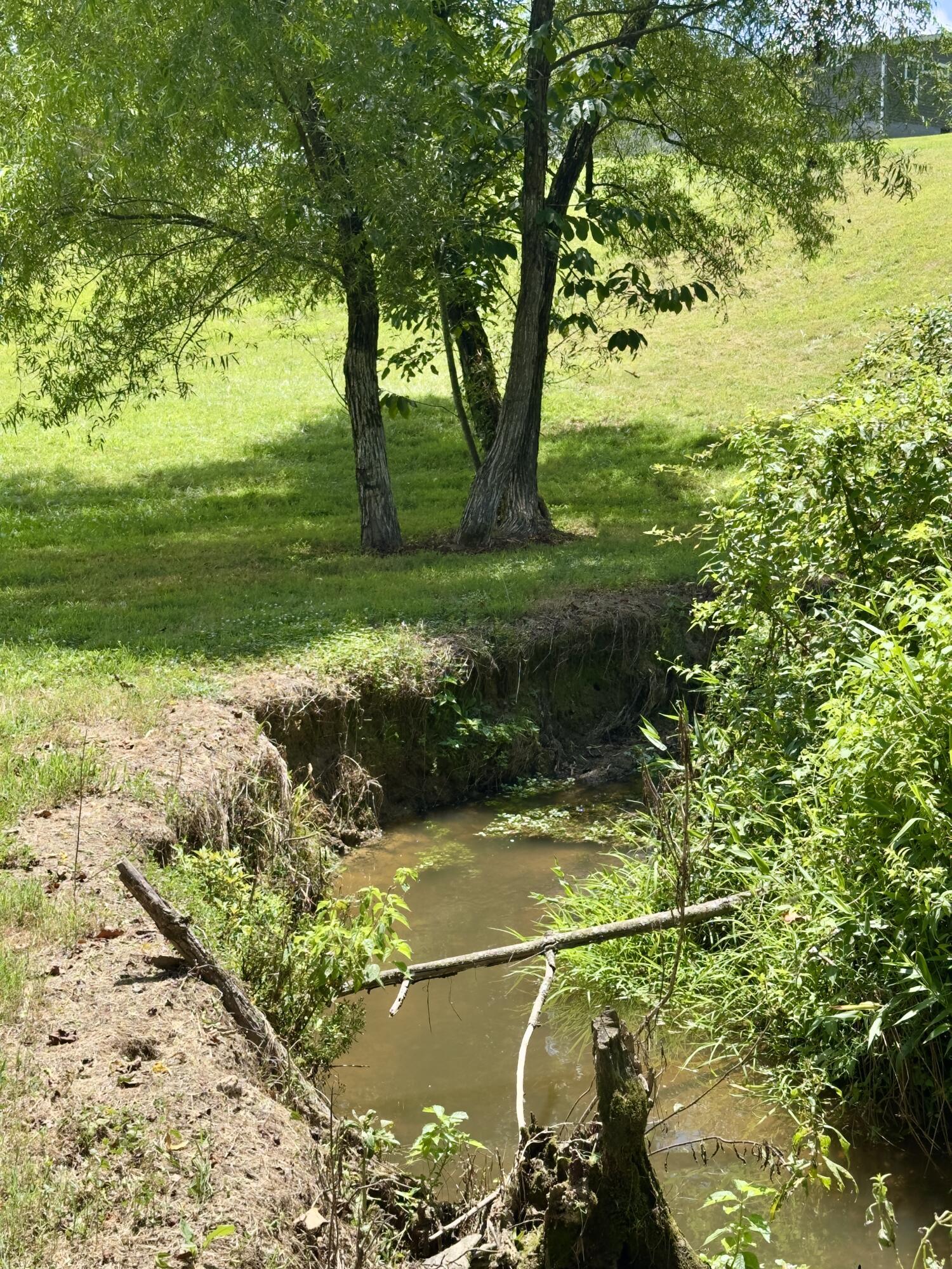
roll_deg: -0.3
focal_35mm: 48
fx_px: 1760
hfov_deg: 30.3
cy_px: 634
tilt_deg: -7.7
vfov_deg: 39.7
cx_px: 476
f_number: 1.78
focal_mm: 6.86
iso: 64
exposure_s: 1/1613
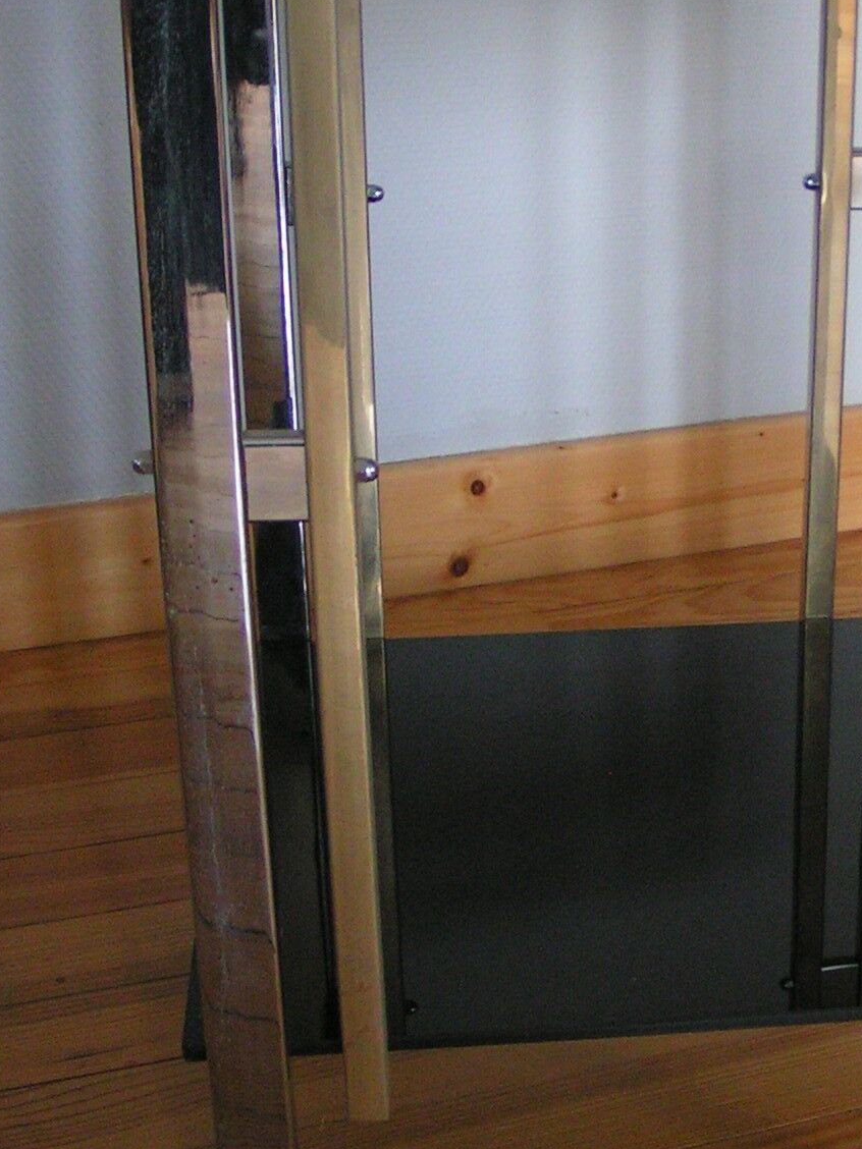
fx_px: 2291
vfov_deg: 28.1
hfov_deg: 21.0
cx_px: 693
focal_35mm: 69
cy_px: 467
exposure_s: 1/30
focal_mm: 5.8
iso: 200
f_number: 2.8
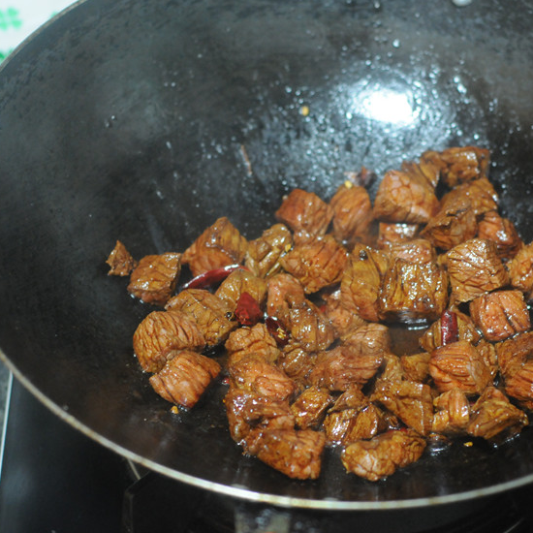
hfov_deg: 17.2
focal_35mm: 101
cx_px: 346
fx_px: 1759
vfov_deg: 17.2
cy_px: 271
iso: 1600
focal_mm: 50
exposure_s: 1/15
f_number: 2.5
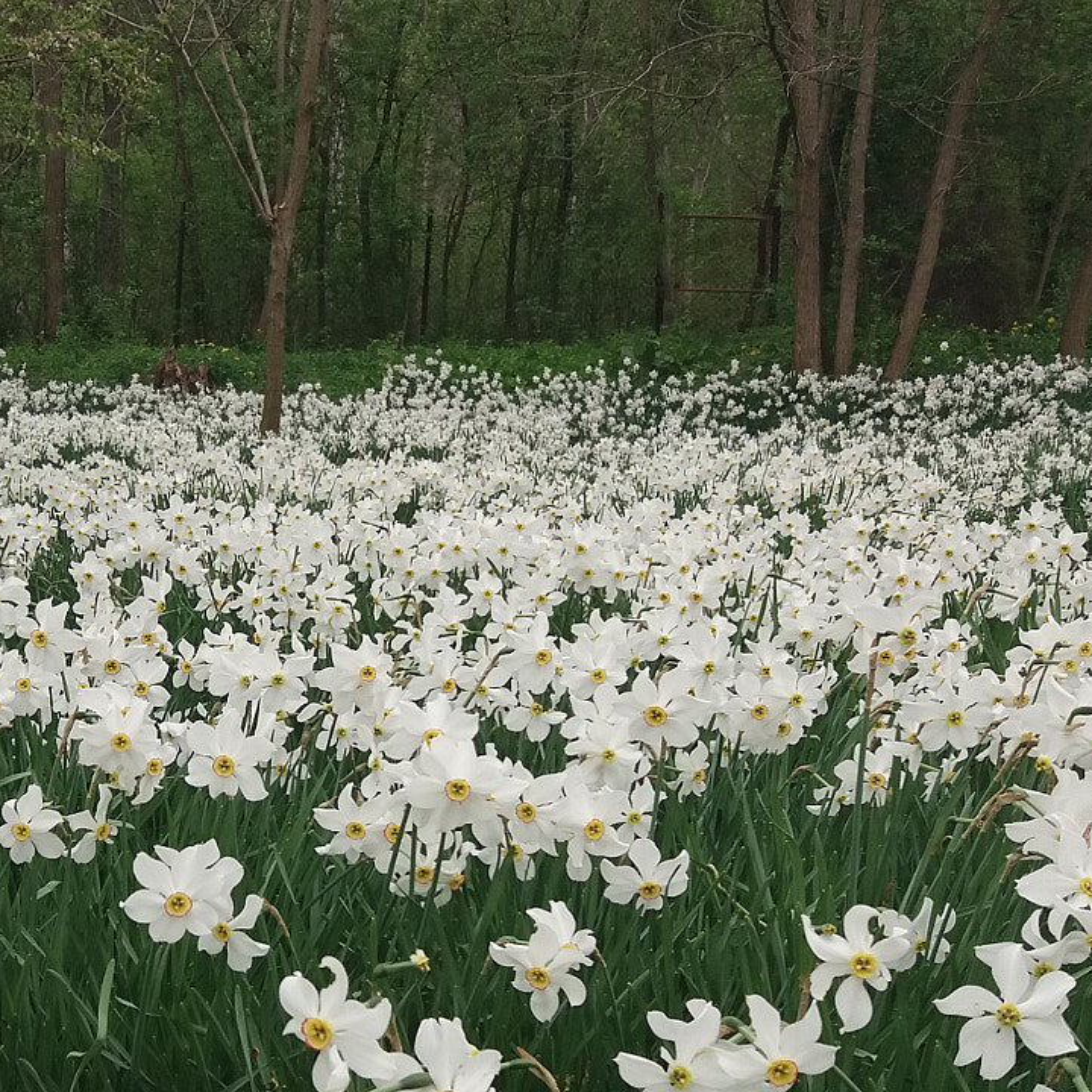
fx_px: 1963
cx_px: 217
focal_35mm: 55
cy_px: 667
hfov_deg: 30.3
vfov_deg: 31.0
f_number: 1.9
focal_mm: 3.7
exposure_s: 1/168
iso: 64
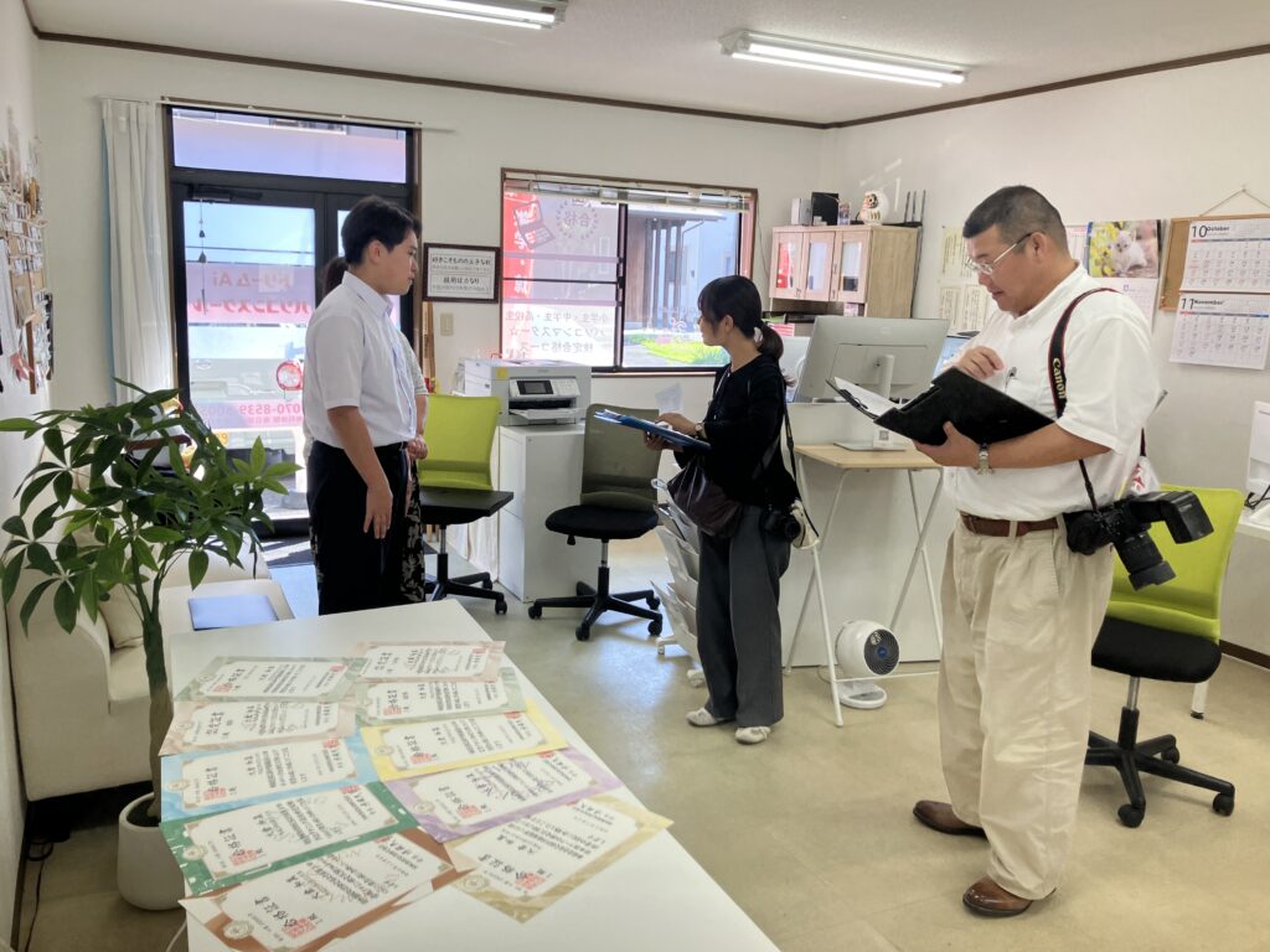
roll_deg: -2.5
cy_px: 476
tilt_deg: -10.8
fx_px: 1027
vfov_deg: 49.7
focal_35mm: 28
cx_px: 635
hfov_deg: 63.4
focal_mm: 3.99
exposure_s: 1/100
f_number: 1.8
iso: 32
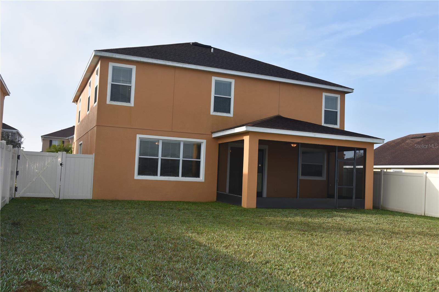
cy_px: 146
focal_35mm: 33
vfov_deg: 40.0
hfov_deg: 57.2
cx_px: 220
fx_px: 402
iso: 100
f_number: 7.1
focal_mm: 22
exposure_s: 1/200
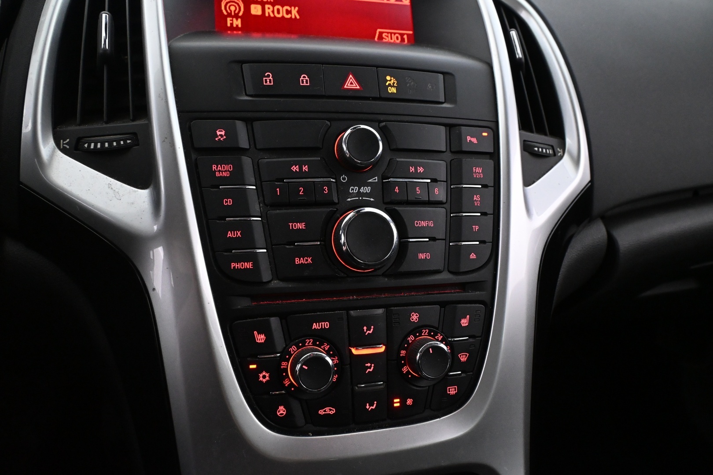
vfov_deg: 44.6
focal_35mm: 29
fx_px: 579
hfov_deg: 63.2
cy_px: 238
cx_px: 356
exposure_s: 1/30
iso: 4000
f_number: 5
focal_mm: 19.5
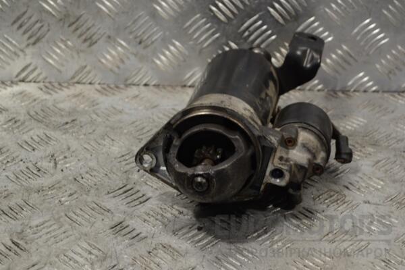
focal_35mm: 82
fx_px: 928
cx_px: 202
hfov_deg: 24.6
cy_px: 135
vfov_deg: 16.6
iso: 200
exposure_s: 1/30
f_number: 5.6
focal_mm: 55
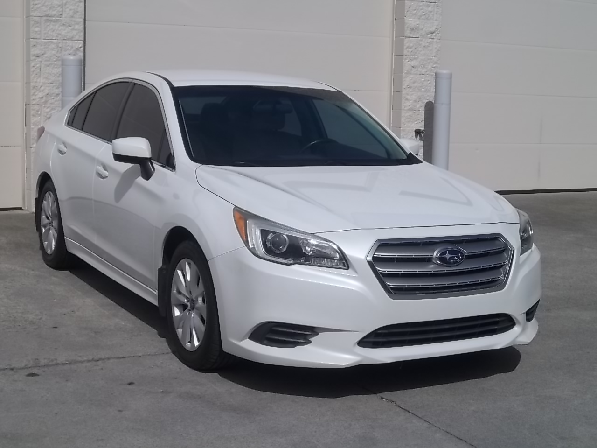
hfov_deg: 33.2
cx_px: 298
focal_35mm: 58
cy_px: 224
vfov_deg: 25.2
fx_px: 1000
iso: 64
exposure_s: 1/200
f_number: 11.99
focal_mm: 10.42
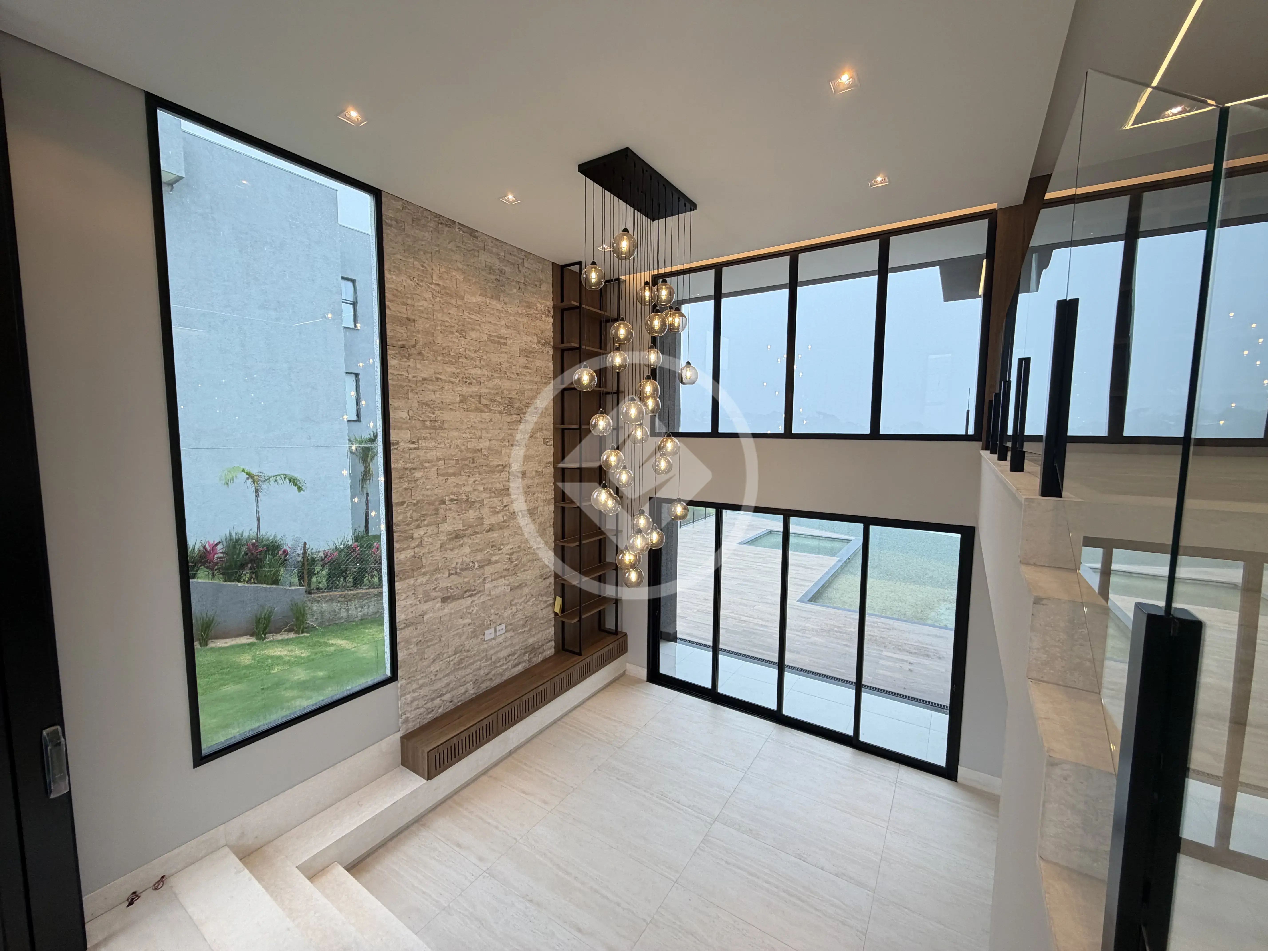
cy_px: 476
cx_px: 634
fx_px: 513
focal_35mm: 14
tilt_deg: -3.7
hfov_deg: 102.1
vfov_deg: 85.7
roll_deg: -0.6
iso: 100
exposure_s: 1/120
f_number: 2.2
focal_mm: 2.22
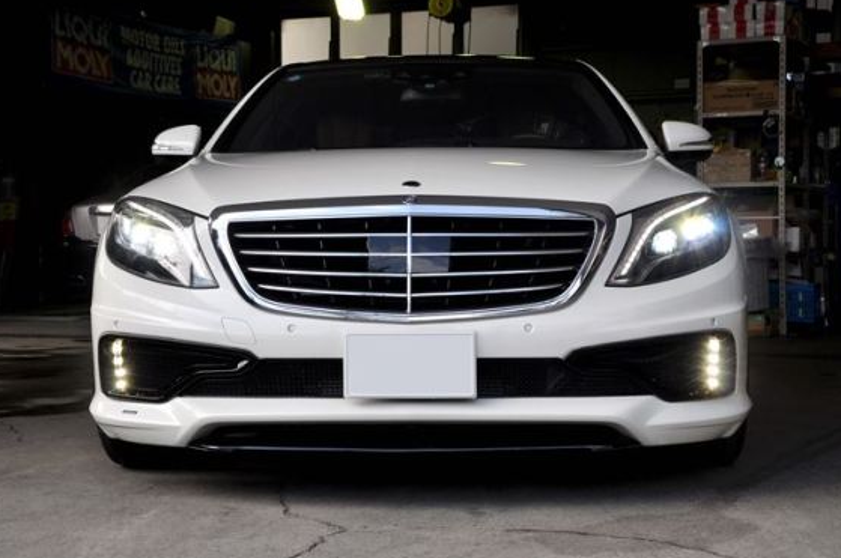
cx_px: 408
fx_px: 1540
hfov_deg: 30.6
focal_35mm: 66
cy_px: 271
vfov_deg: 20.5
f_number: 11
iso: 200
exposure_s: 1/125
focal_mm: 42
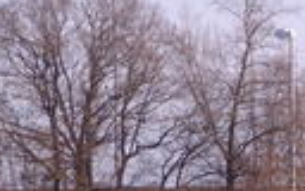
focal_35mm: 483
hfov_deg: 4.3
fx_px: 4015
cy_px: 266
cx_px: 329
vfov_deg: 2.7
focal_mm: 19.8
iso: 80
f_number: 4.5
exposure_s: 1/180
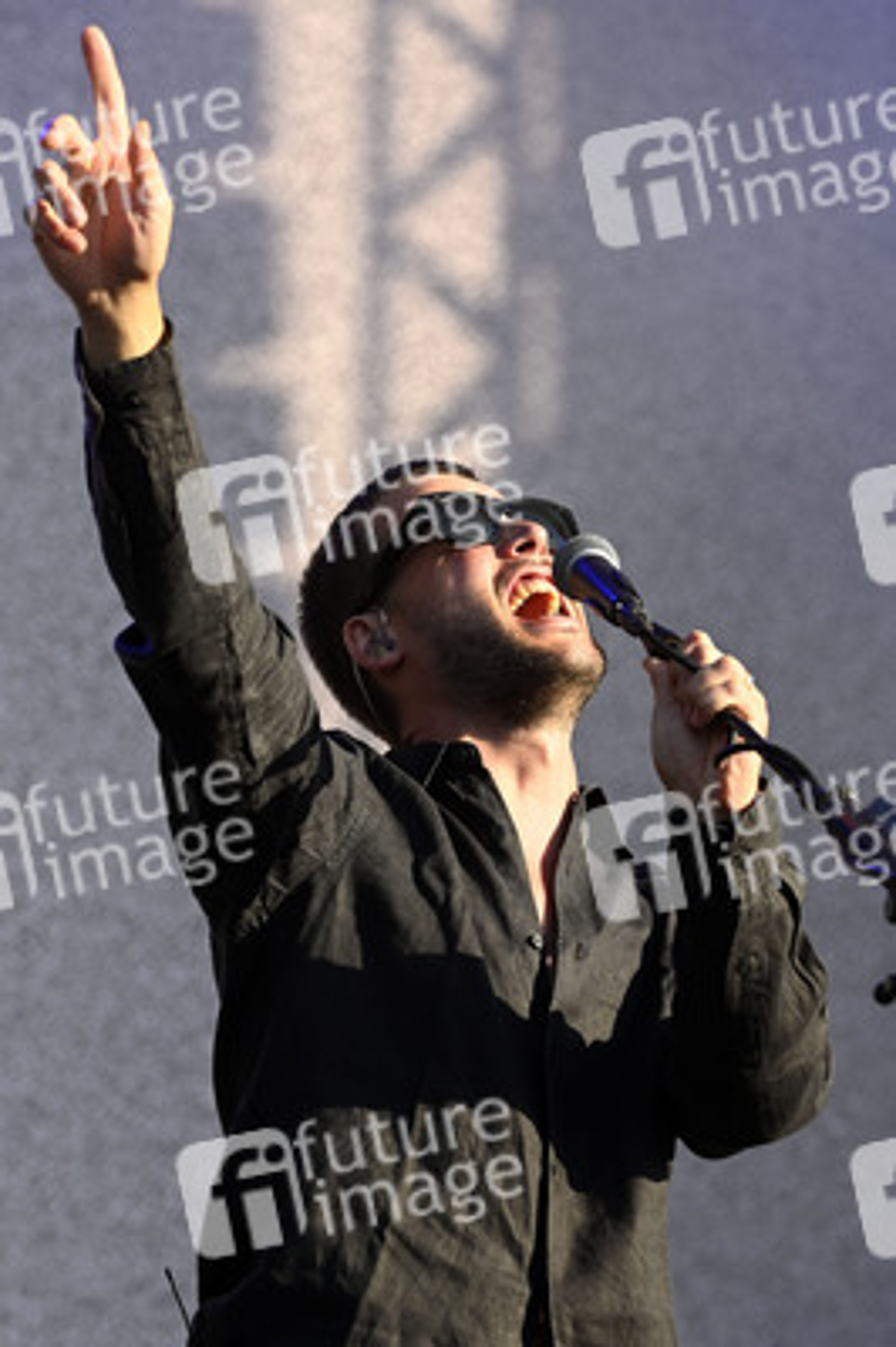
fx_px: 4113
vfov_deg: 18.6
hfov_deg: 12.4
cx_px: 448
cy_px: 674
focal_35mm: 110
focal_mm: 110
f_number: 5
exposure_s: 1/500
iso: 200
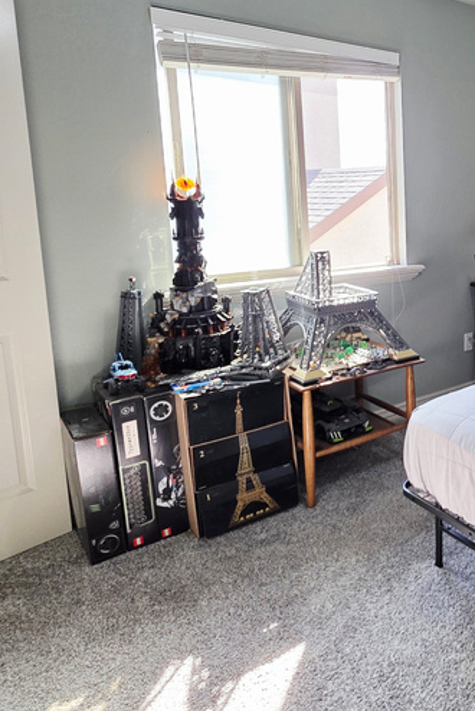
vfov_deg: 64.6
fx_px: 553
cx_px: 518
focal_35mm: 28
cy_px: 269
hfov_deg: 38.7
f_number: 1.9
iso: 100
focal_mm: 2.2
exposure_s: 1/120
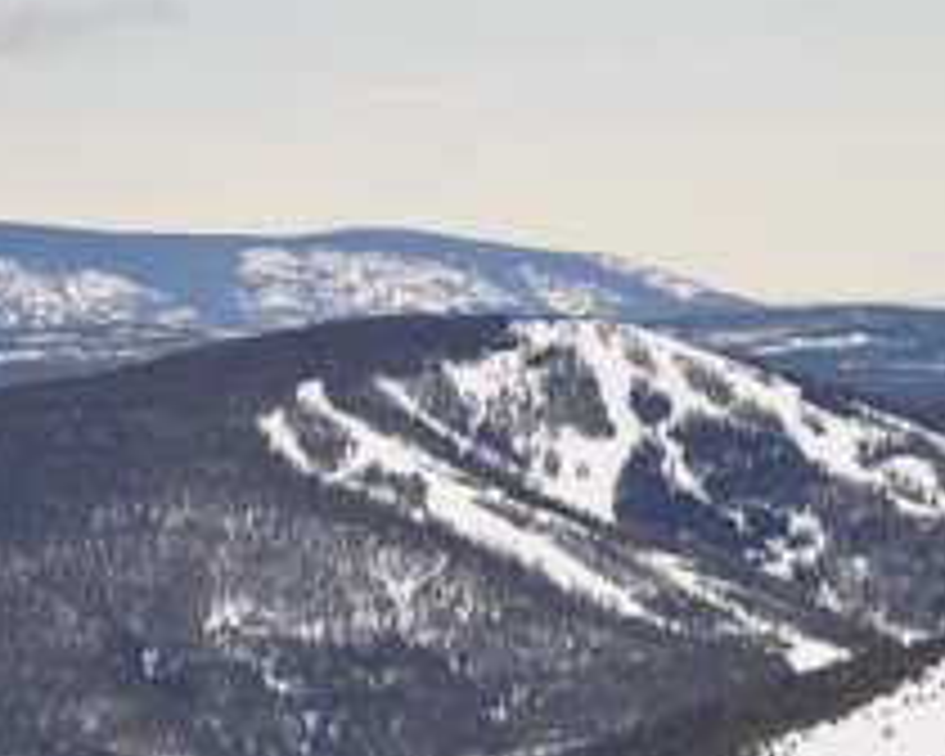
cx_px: 621
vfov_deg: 4.6
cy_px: 682
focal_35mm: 337
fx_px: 9427
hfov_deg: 5.7
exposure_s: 1/640
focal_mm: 105
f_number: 6.3
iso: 200
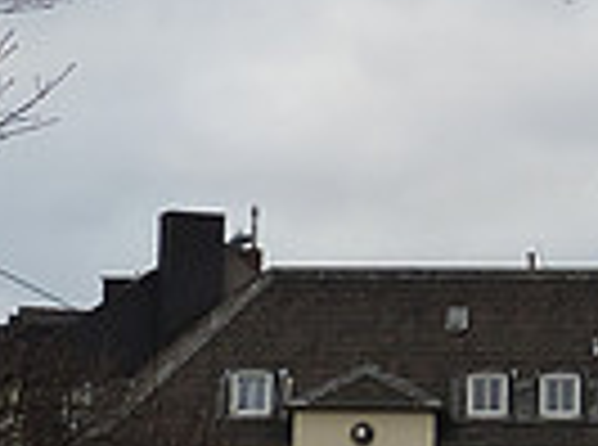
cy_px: 133
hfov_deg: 9.2
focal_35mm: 210
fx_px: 3618
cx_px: 922
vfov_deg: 7.0
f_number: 4
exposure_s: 1/160
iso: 125
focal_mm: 7.9
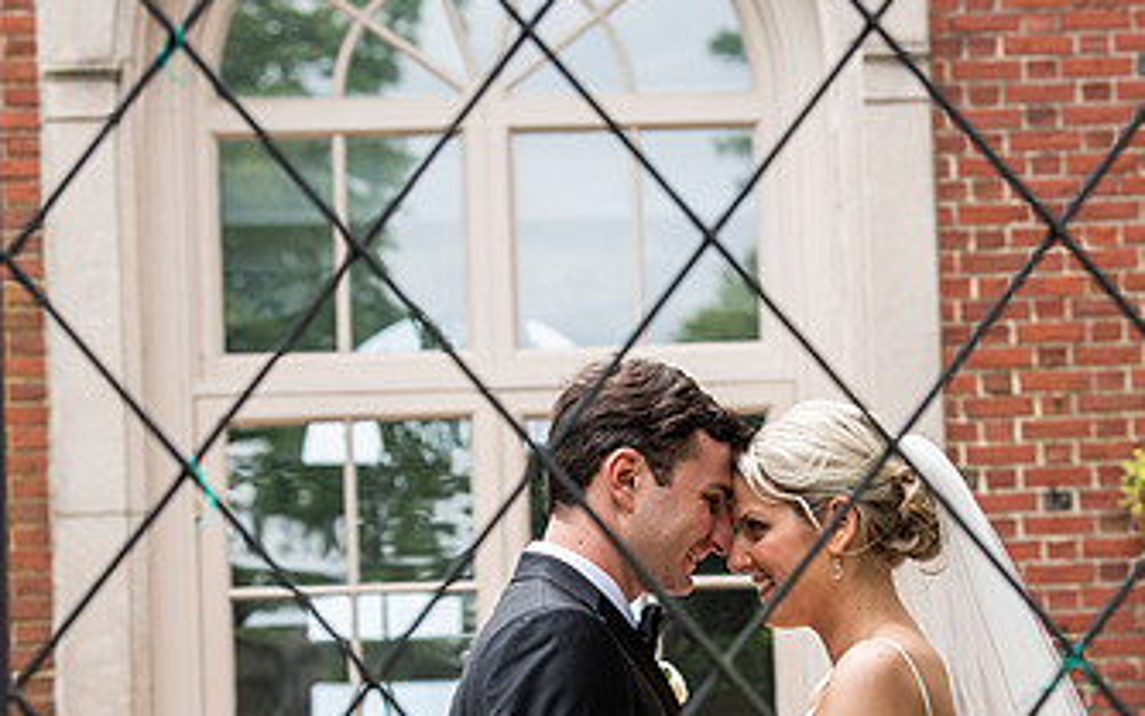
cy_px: 653
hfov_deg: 15.1
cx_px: 692
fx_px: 4308
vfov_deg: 9.5
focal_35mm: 138
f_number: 4.5
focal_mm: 78
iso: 1000
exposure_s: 1/200
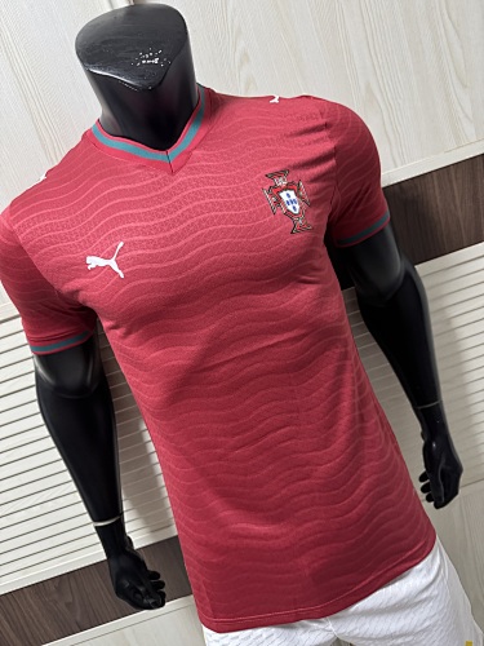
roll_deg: +18.8
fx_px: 447
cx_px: 242
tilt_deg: -16.8
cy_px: 323
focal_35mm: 24
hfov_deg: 56.8
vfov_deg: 71.6
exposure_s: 1/60
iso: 640
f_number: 1.78
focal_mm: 6.76
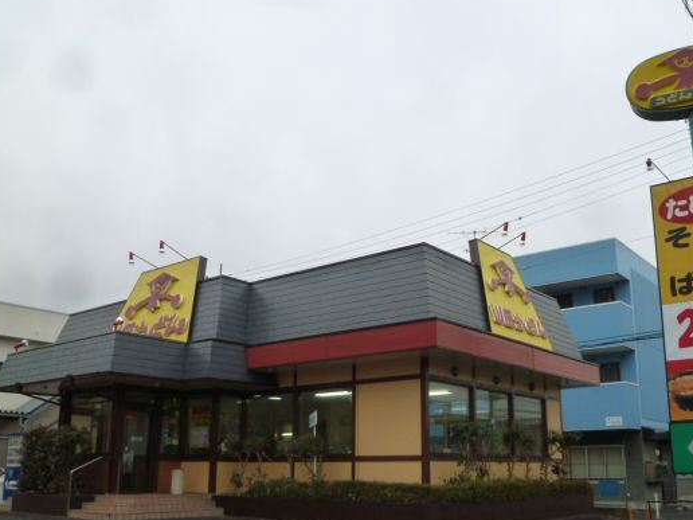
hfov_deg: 51.2
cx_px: 395
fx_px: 721
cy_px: 304
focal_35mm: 36
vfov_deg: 39.5
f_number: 3.5
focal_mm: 5.2
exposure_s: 1/100
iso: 125
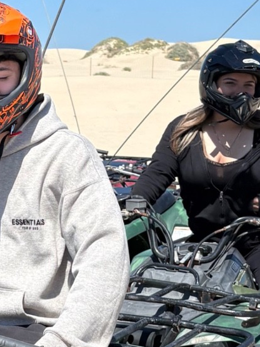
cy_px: 271
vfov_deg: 16.3
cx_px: 6
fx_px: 1202
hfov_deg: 12.2
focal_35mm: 120
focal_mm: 5.96
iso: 50
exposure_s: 1/4329
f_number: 1.6
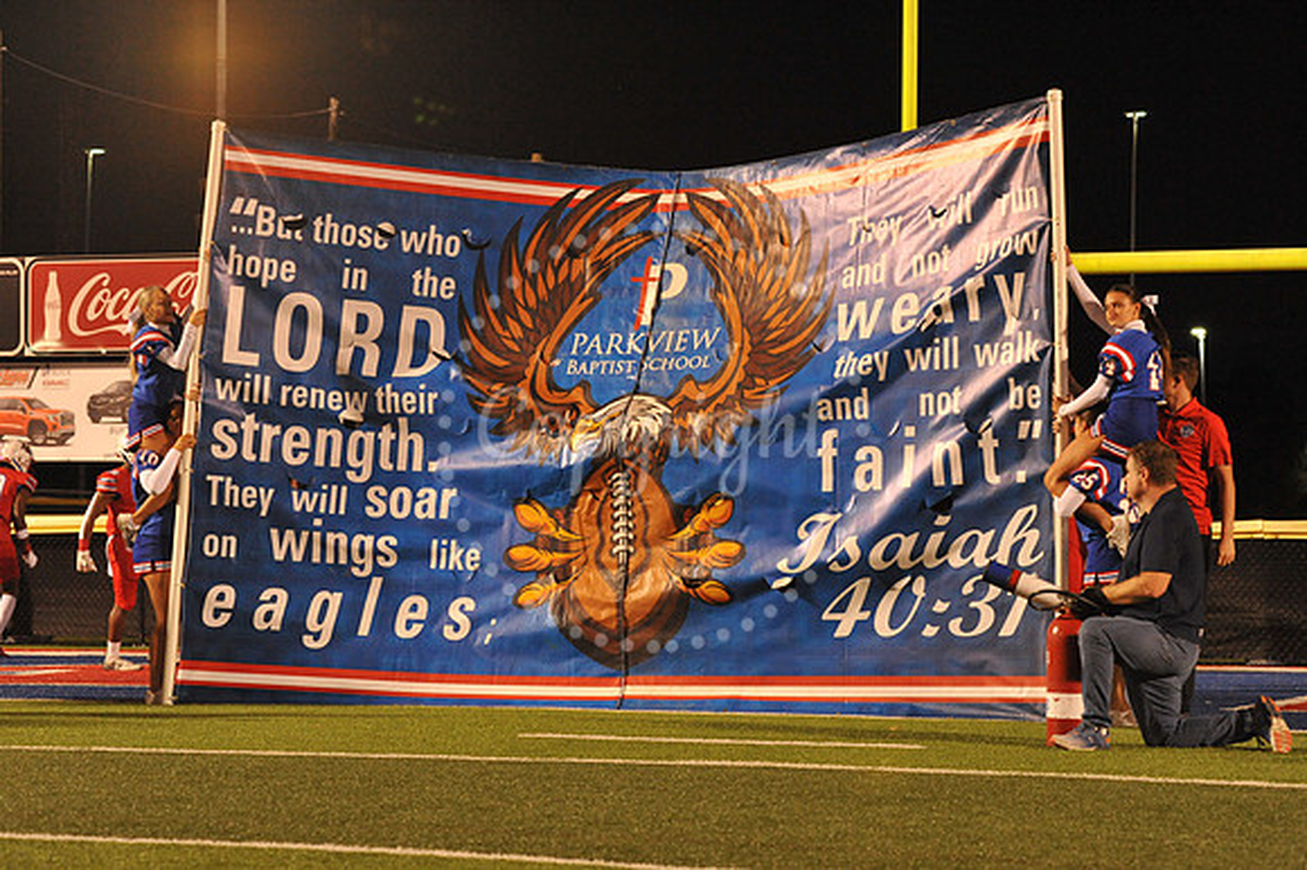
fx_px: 4064
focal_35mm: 112
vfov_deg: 12.2
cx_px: 654
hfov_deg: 18.3
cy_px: 435
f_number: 7.1
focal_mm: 112
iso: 5000
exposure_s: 1/160
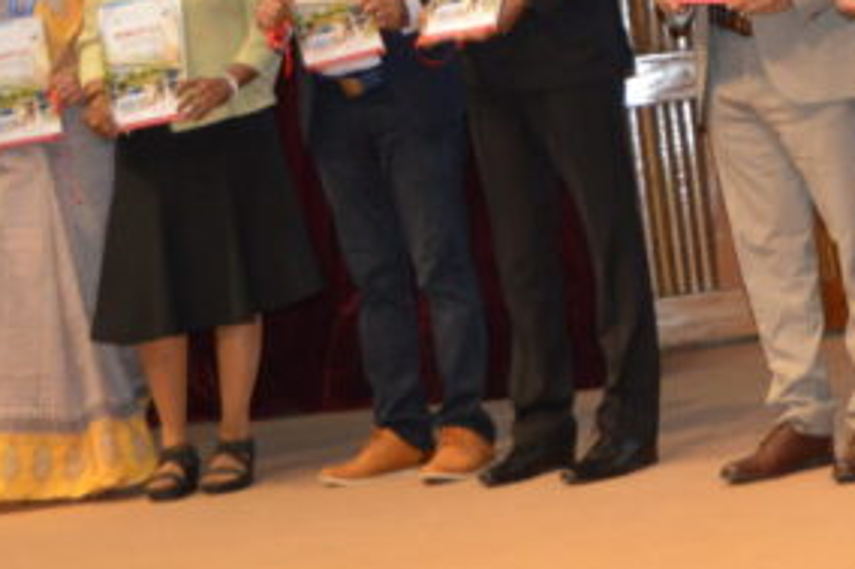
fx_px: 3513
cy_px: -336
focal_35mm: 148
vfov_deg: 9.0
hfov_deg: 13.6
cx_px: 912
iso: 640
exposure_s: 1/60
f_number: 4.2
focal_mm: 28
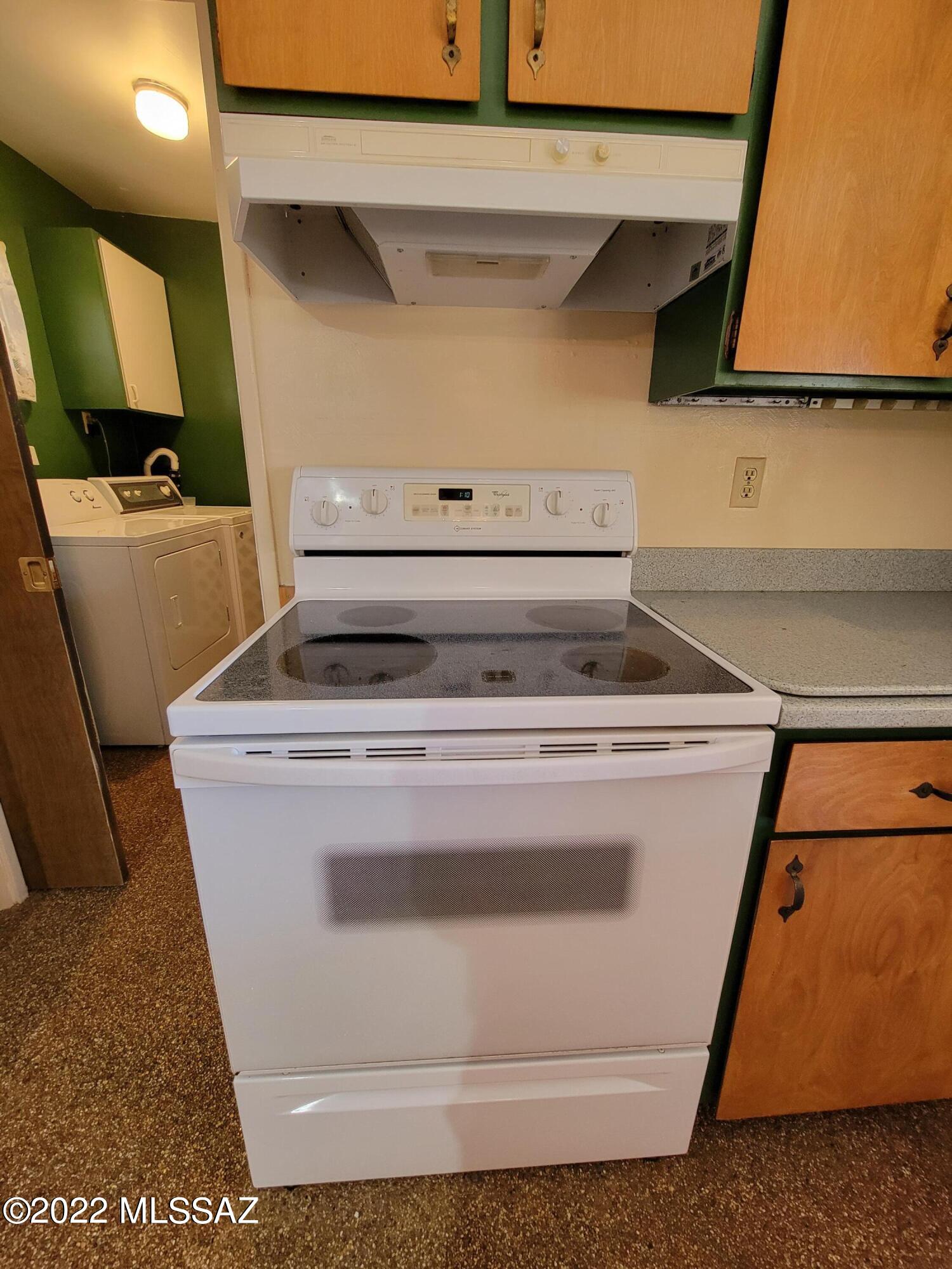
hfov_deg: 89.9
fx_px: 477
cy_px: 634
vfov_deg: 106.2
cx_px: 476
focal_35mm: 13
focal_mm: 2.2
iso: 320
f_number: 2.2
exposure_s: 1/40
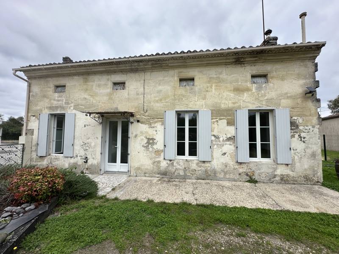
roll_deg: -0.6
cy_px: 127
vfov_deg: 85.7
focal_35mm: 14
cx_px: 170
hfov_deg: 102.1
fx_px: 137
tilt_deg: +4.2
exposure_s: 1/612
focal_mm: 2.22
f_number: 2.2
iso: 40
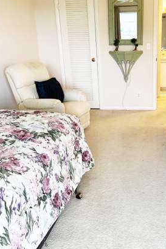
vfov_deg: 49.5
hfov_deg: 33.5
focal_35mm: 39
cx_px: 124
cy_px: 112
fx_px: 270
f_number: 1.78
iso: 160
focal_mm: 6.86
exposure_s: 1/120
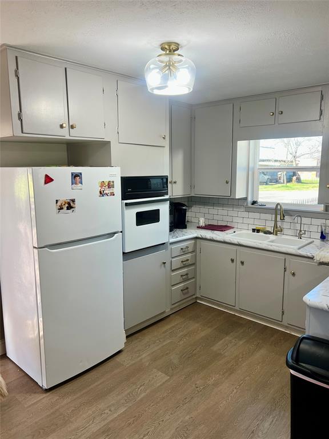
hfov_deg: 53.1
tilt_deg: -7.0
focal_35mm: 26
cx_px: 164
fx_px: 329
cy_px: 220
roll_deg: -1.7
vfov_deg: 67.3
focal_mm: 5.7
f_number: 1.5
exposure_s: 1/120
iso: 50
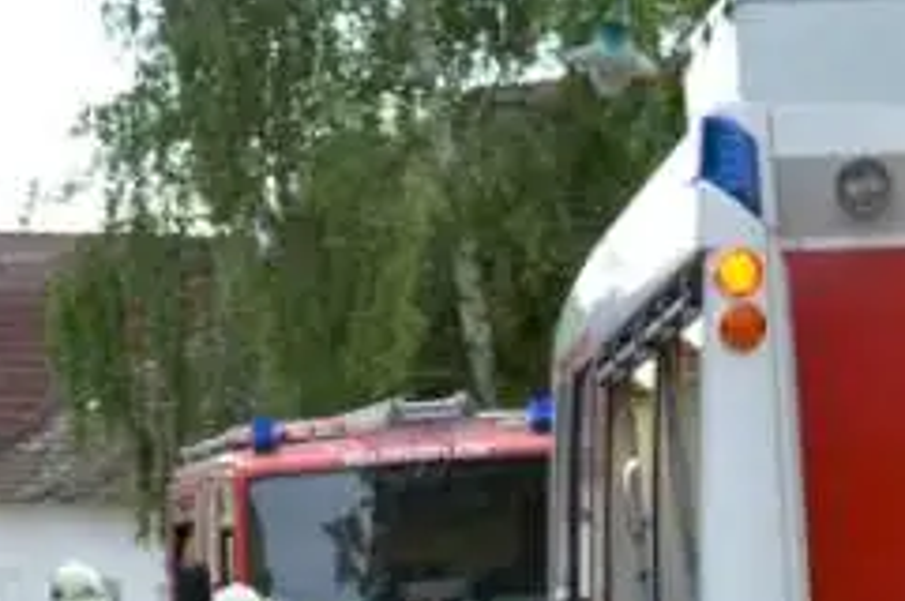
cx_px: 1307
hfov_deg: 10.3
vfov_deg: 7.0
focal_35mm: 194
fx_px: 4870
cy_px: 826
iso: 400
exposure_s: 1/80
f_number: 4.5
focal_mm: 26
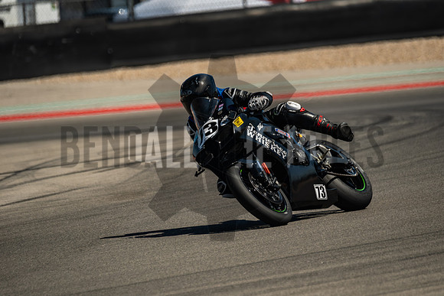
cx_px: 222
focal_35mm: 600
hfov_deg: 3.4
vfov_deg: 2.3
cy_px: 148
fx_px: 7401
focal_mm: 400
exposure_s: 1/1600
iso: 500
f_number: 5.6
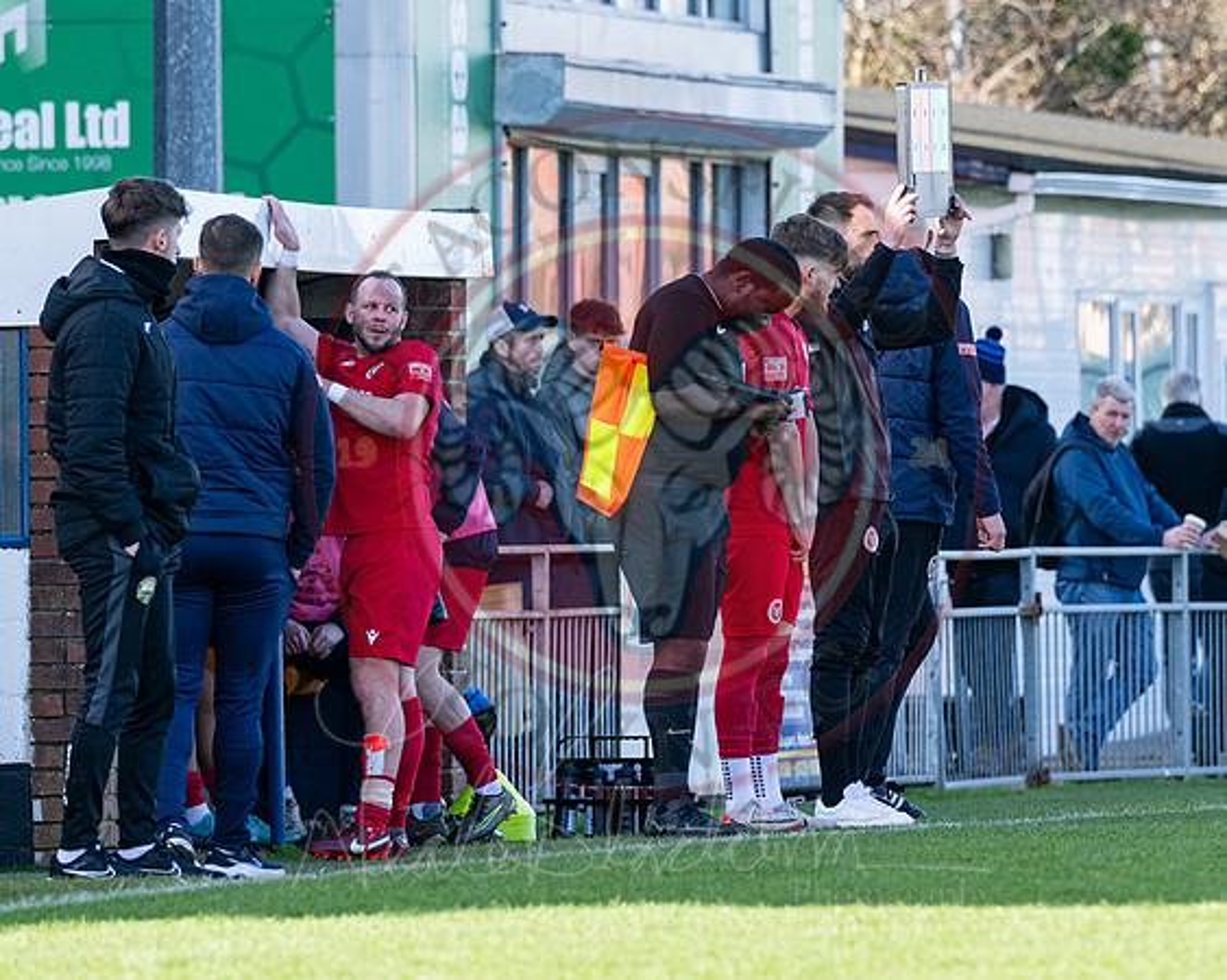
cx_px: 942
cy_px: 469
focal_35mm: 520
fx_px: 18883
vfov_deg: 3.0
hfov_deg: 3.7
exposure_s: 1/1250
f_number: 4
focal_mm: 200
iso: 400
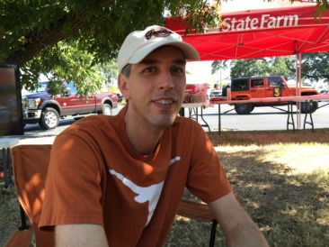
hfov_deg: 61.7
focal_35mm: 29
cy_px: 124
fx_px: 275
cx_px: 164
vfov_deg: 48.2
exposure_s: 1/149
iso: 25
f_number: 2.2
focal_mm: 4.15
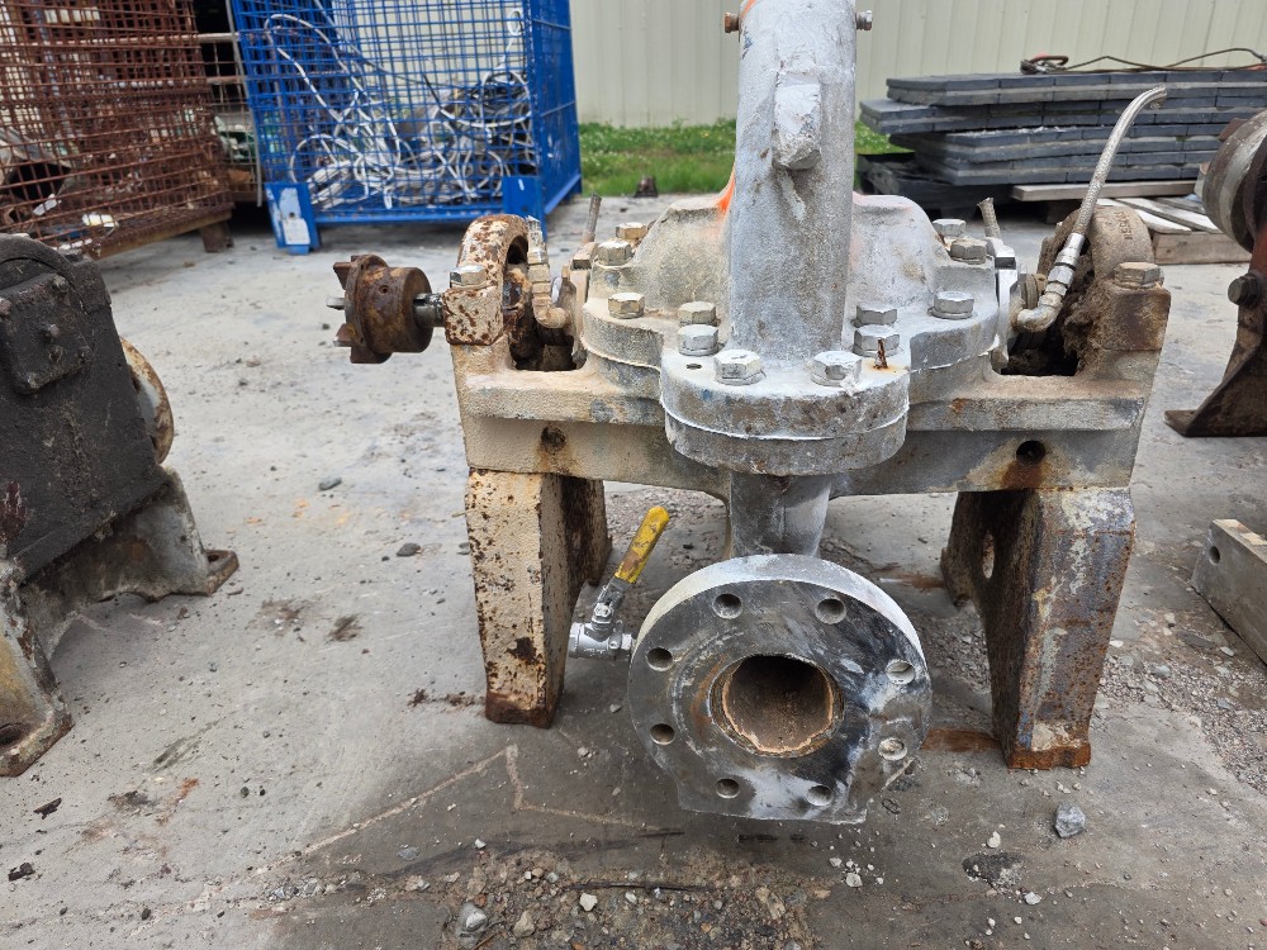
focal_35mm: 23
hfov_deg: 73.9
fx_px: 842
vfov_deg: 58.9
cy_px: 475
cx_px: 634
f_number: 1.7
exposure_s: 1/2397
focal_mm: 6.3
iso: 80
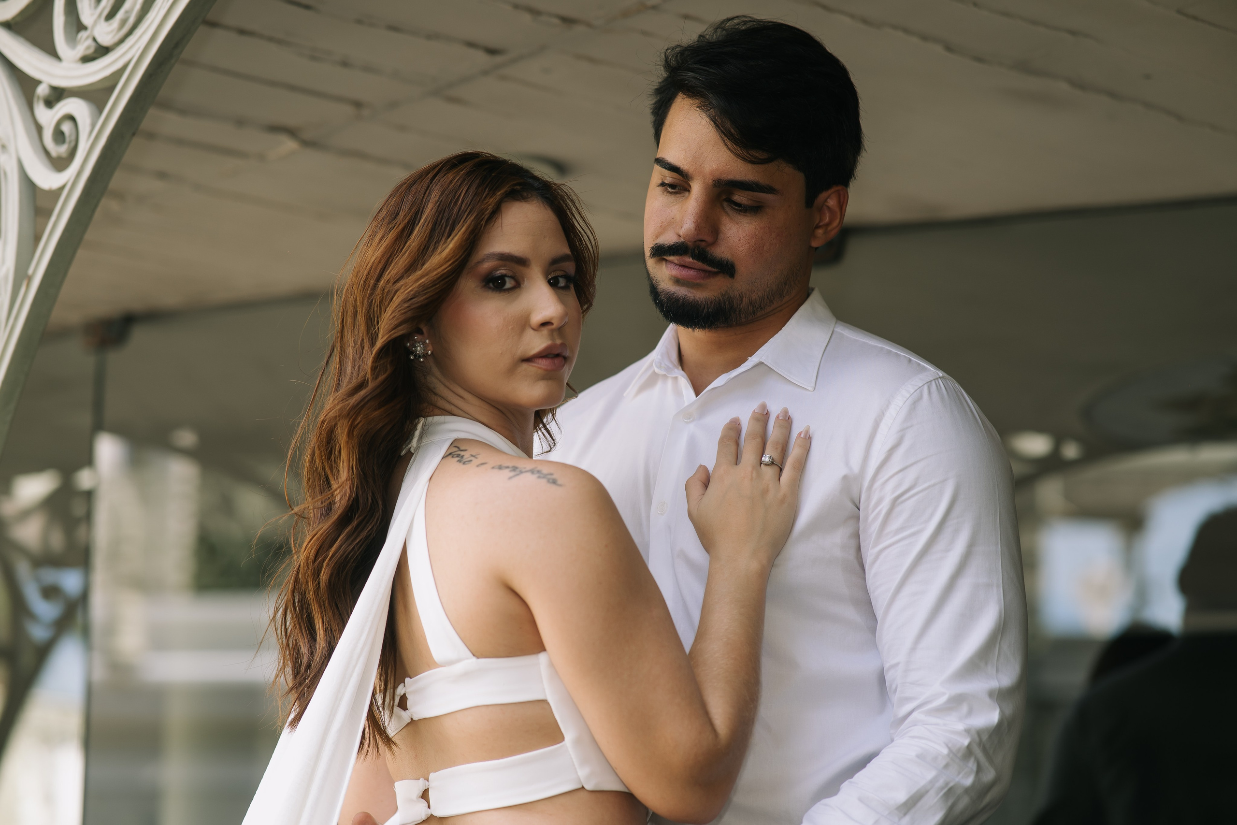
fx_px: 2921
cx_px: 618
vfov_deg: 16.1
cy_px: 412
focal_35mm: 85
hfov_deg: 23.9
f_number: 2.8
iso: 64
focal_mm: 85
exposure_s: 1/250
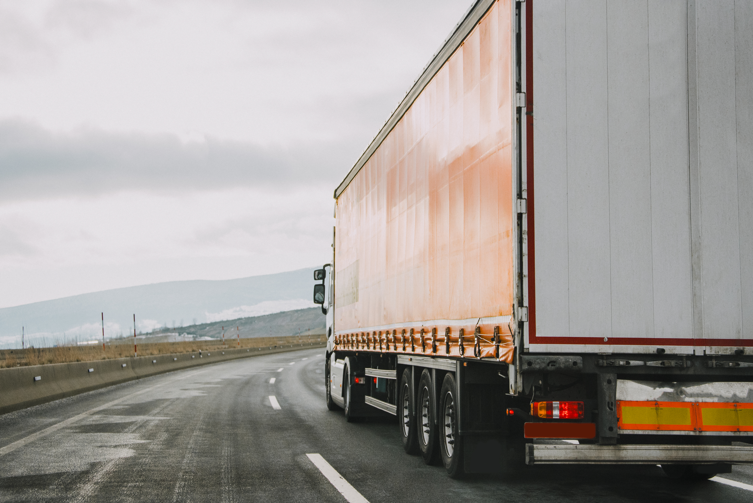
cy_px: 252
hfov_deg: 41.1
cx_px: 376
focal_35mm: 48
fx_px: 1004
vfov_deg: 28.1
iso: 1600
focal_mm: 48
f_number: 4.2
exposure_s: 1/4000
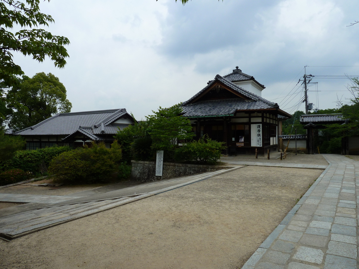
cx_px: 180
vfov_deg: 54.9
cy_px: 134
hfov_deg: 69.4
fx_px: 259
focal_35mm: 25
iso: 80
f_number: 4
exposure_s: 1/320
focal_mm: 4.1
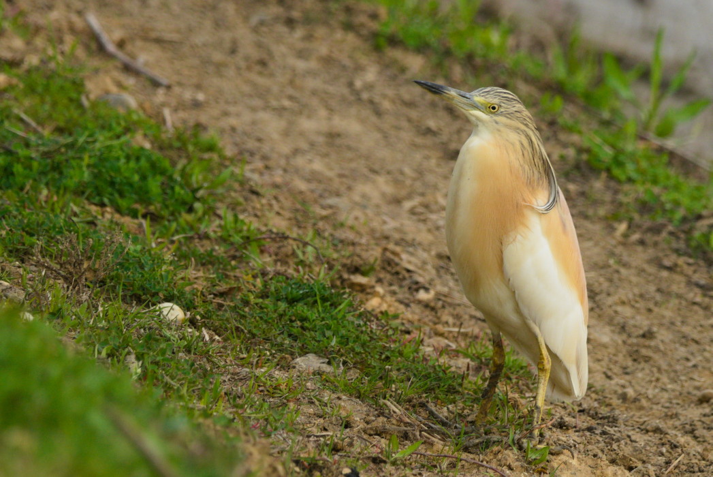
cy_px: 238
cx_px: 356
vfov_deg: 3.4
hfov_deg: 5.1
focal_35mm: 400
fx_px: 7929
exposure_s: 1/320
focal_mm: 400
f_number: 6.3
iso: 400
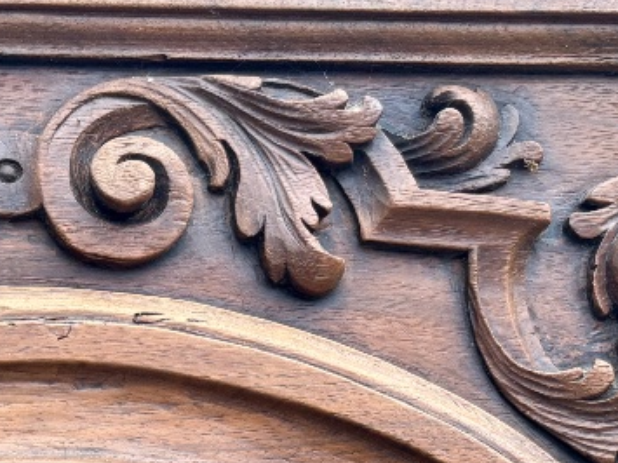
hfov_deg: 21.4
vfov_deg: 15.6
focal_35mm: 88
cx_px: -12
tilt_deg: +1.9
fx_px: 1571
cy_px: 674
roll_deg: +0.3
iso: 50
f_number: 1.6
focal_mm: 5.96
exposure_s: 1/435
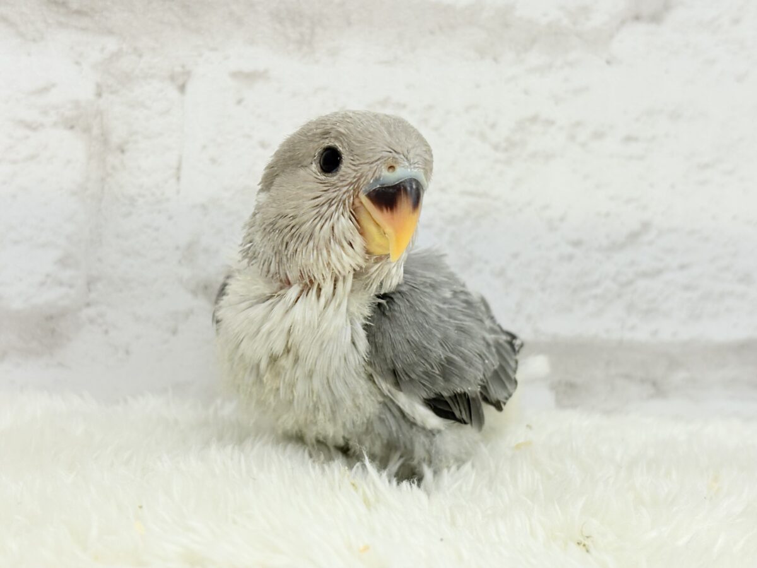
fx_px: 1137
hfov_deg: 36.8
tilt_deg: -6.7
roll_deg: -2.5
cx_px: 378
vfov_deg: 28.0
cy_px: 284
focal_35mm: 52
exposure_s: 1/50
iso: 32
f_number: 1.6
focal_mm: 5.96
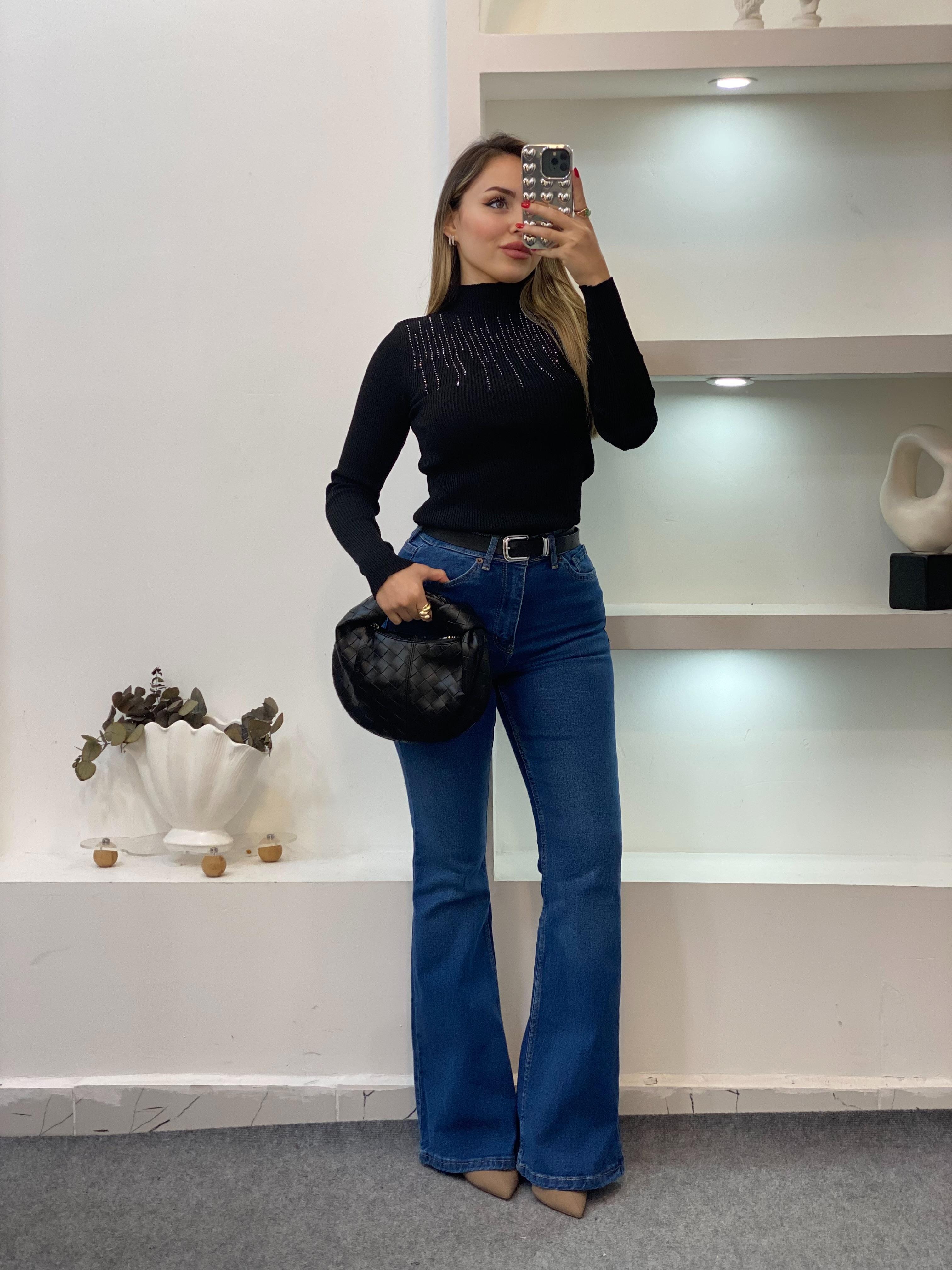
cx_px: 476
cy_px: 635
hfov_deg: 28.0
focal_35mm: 52
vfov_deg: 36.8
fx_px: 1907
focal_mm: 6
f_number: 2
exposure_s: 1/100
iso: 80
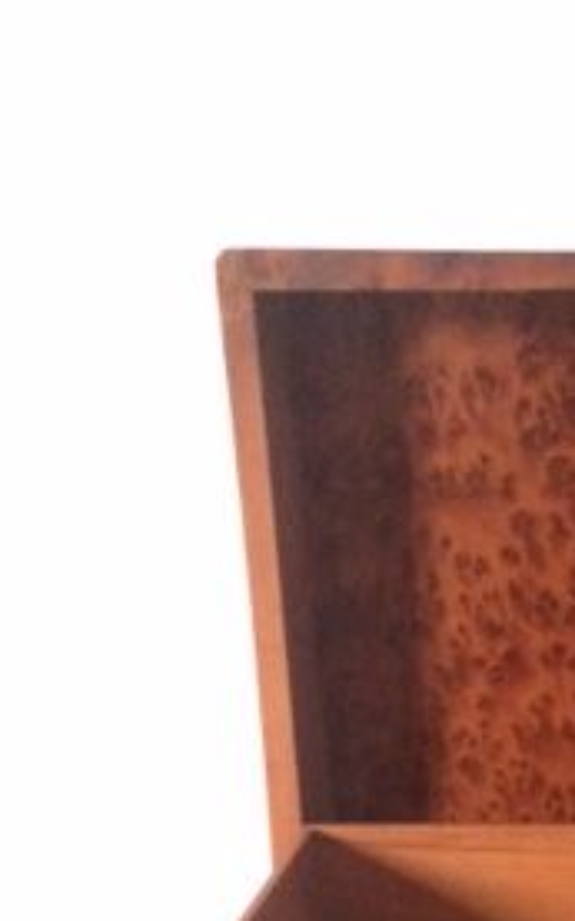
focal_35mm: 71
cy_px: 791
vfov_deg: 28.1
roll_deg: +0.8
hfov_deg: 17.2
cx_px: 748
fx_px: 1781
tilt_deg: -24.6
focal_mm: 4.15
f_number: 2.2
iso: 320
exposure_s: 1/17
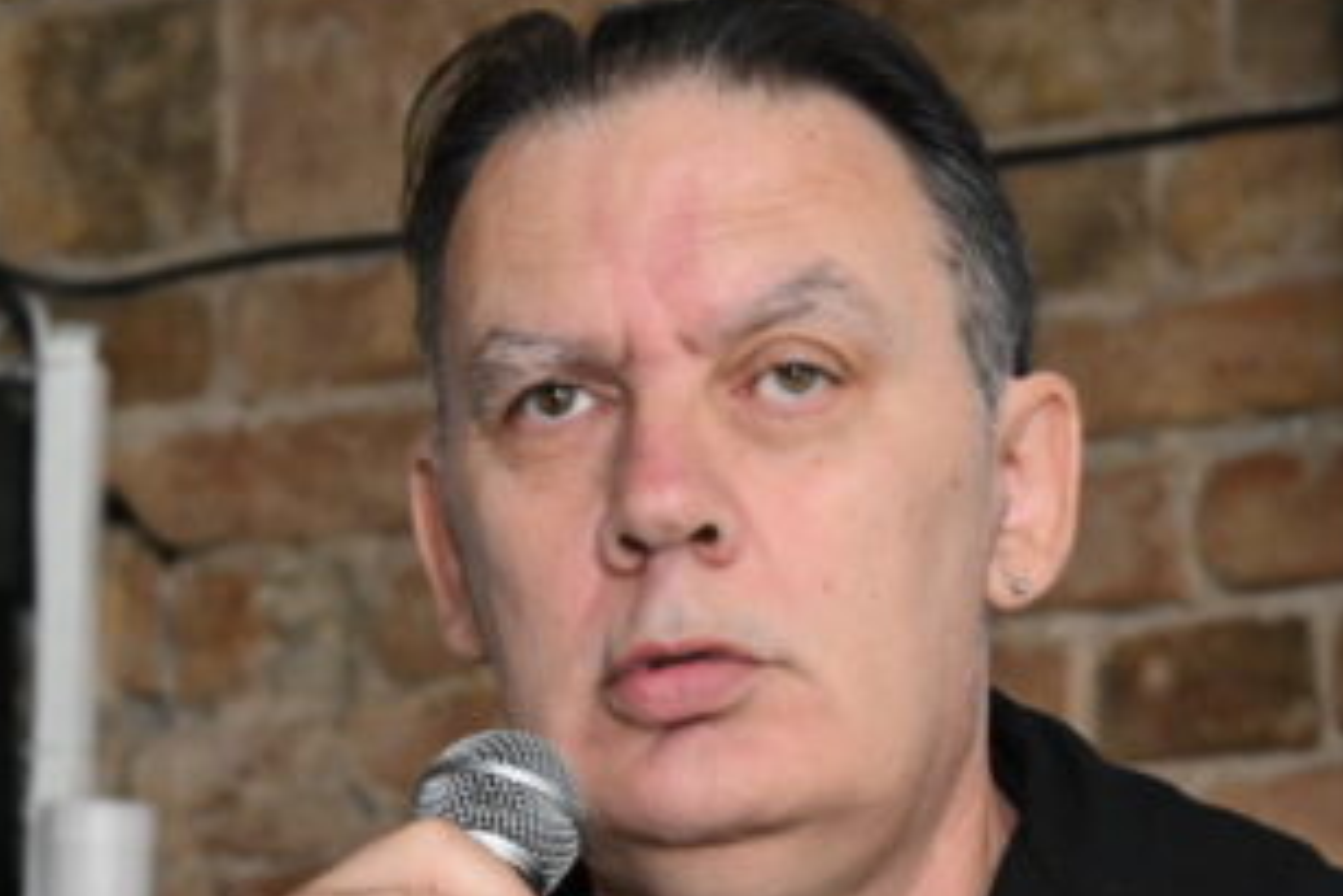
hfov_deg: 8.0
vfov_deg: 5.3
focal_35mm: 257
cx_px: 472
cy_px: 1112
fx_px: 9592
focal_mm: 77
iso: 3200
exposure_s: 1/160
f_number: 6.3
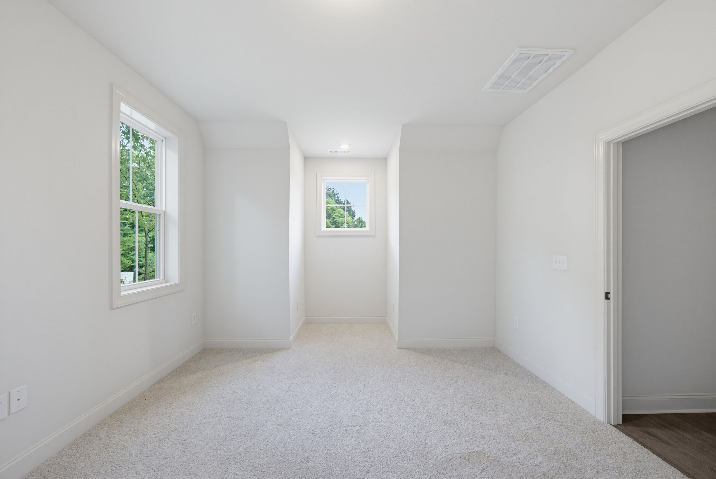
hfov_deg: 104.2
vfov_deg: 81.3
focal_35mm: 14
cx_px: 358
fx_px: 279
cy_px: 240
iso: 800
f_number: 7.1
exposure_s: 1/8
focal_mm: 14
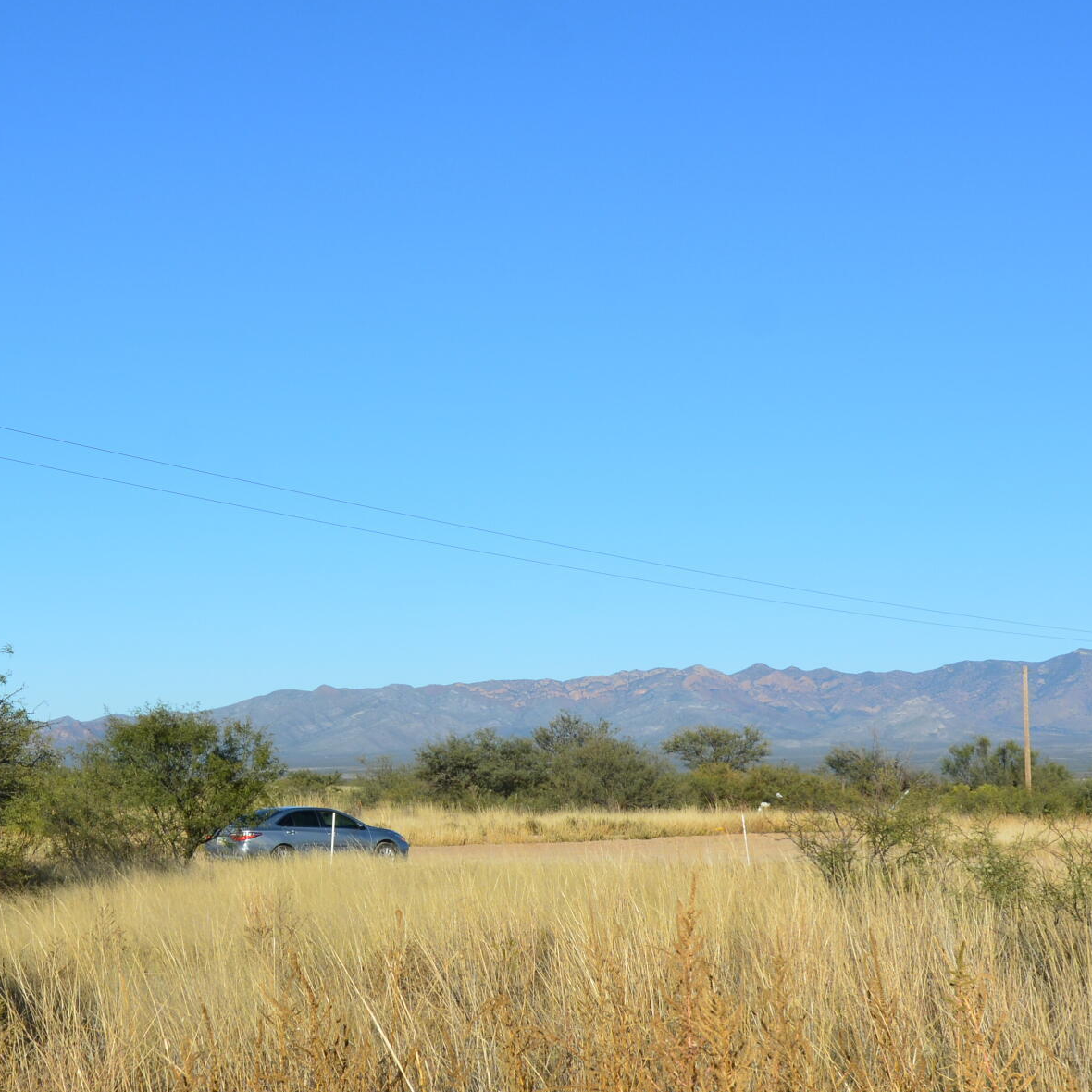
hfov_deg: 25.1
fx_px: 2430
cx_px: 314
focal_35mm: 68
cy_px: 625
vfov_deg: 25.3
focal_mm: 21
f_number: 10
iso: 200
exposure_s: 1/320
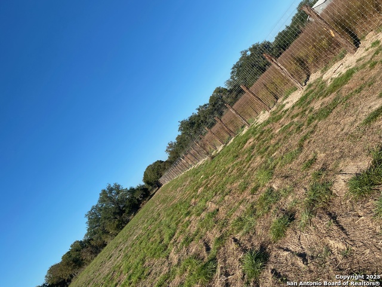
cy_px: 144
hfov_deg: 67.3
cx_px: 191
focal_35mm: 26
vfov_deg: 53.1
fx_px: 287
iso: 32
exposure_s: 1/2755
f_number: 1.8
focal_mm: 4.25
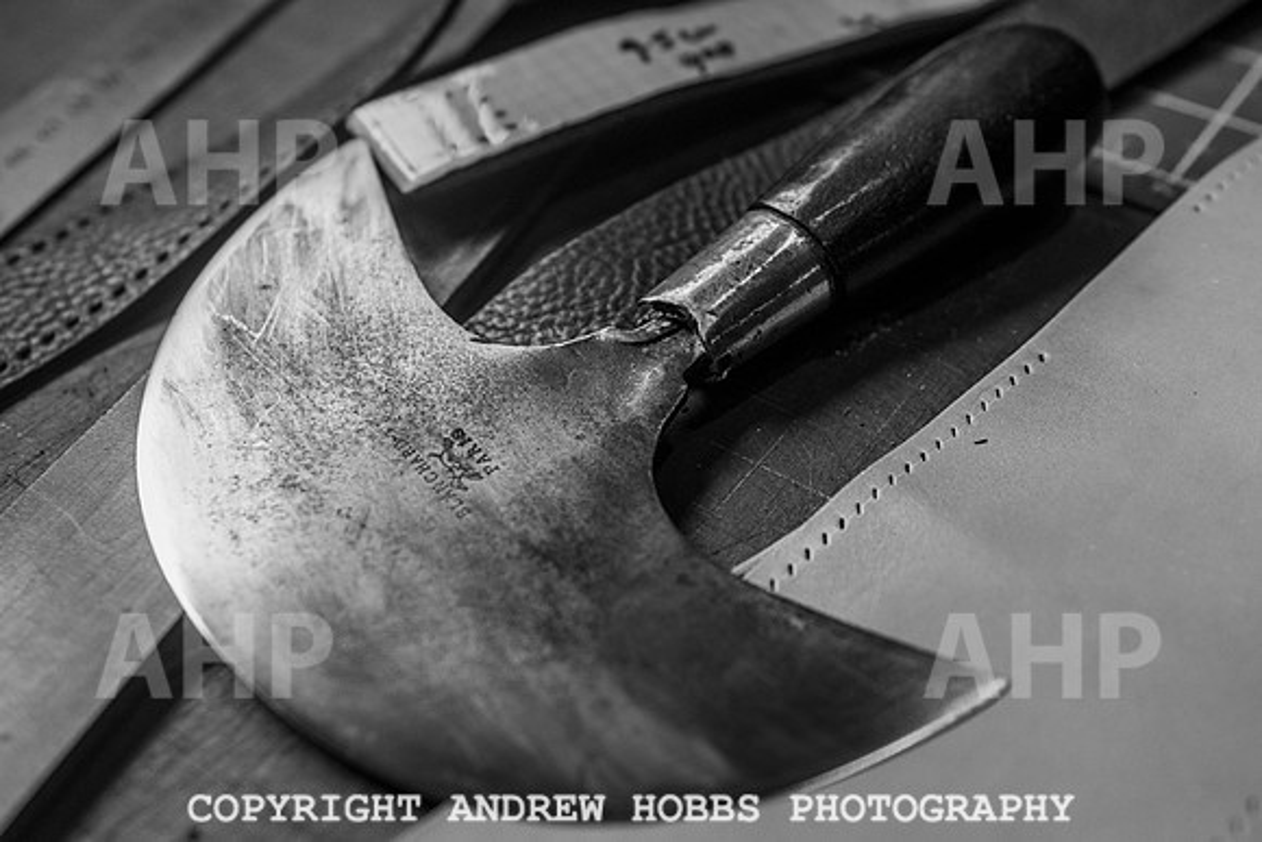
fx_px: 1662
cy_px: 388
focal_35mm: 47
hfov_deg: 41.6
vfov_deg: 28.4
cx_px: 632
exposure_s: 1/400
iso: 1250
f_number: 4
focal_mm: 34
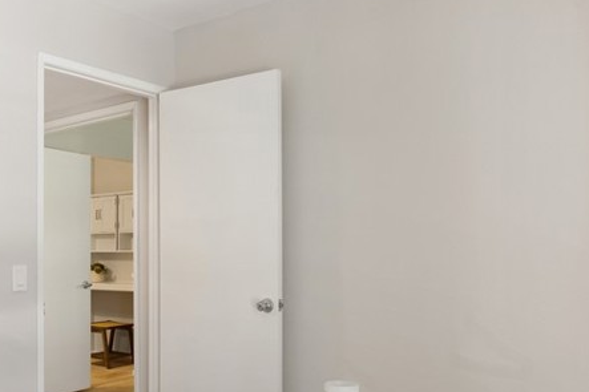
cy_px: 245
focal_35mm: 37
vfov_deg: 35.7
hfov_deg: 51.6
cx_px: 237
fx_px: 605
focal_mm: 16
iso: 320
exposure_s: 1/6
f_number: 9
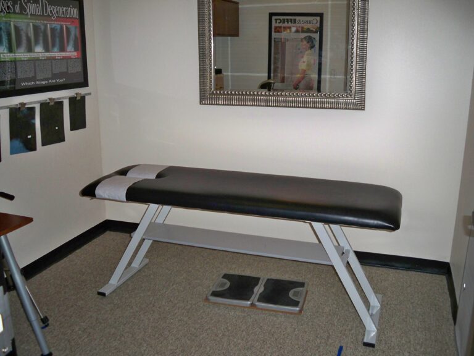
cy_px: 178
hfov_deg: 52.6
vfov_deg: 40.7
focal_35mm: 35
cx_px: 237
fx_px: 479
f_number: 3.1
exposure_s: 1/60
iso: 200
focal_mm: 6.3
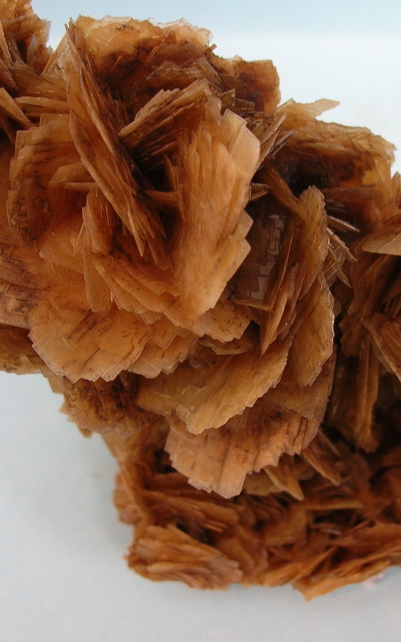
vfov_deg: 35.1
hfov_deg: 22.2
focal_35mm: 58
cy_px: 294
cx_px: 278
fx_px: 1015
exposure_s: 1/8.5
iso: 50
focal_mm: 6
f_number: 2.7
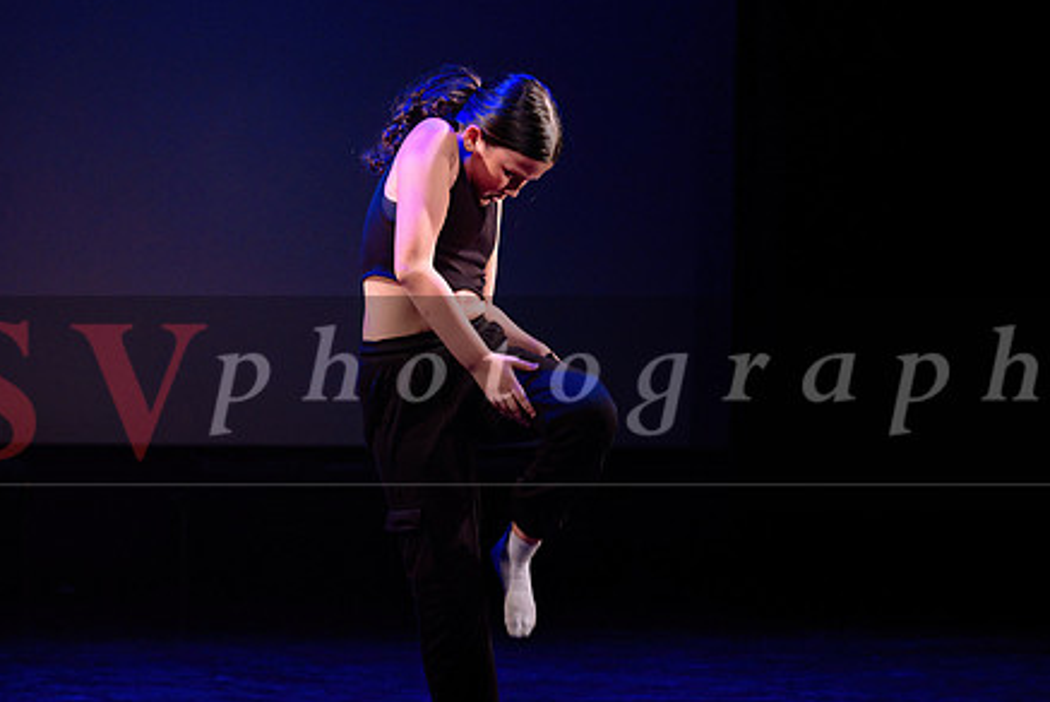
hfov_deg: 8.0
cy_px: 274
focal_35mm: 256
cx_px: 466
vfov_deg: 5.4
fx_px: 7471
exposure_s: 1/250
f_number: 2.8
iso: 1600
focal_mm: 155
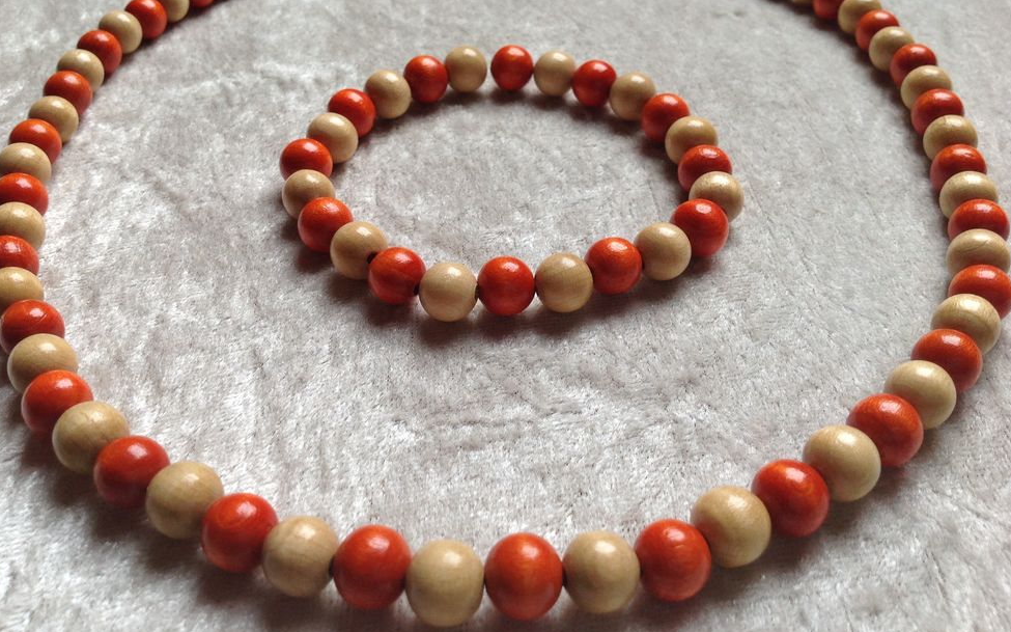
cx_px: 500
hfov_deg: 51.5
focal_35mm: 38
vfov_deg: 33.5
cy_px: 269
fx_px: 1047
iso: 64
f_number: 2.4
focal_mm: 4.28
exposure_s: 1/40
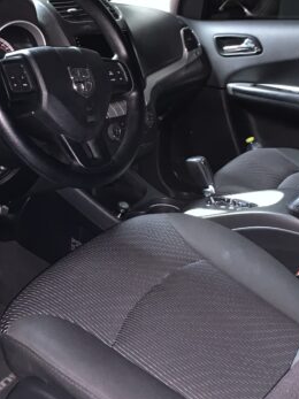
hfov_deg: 32.0
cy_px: 141
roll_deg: -3.3
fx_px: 519
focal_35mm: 45
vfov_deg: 41.7
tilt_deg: -17.4
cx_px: 112
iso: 200
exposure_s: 1/7
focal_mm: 4.25
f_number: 1.8
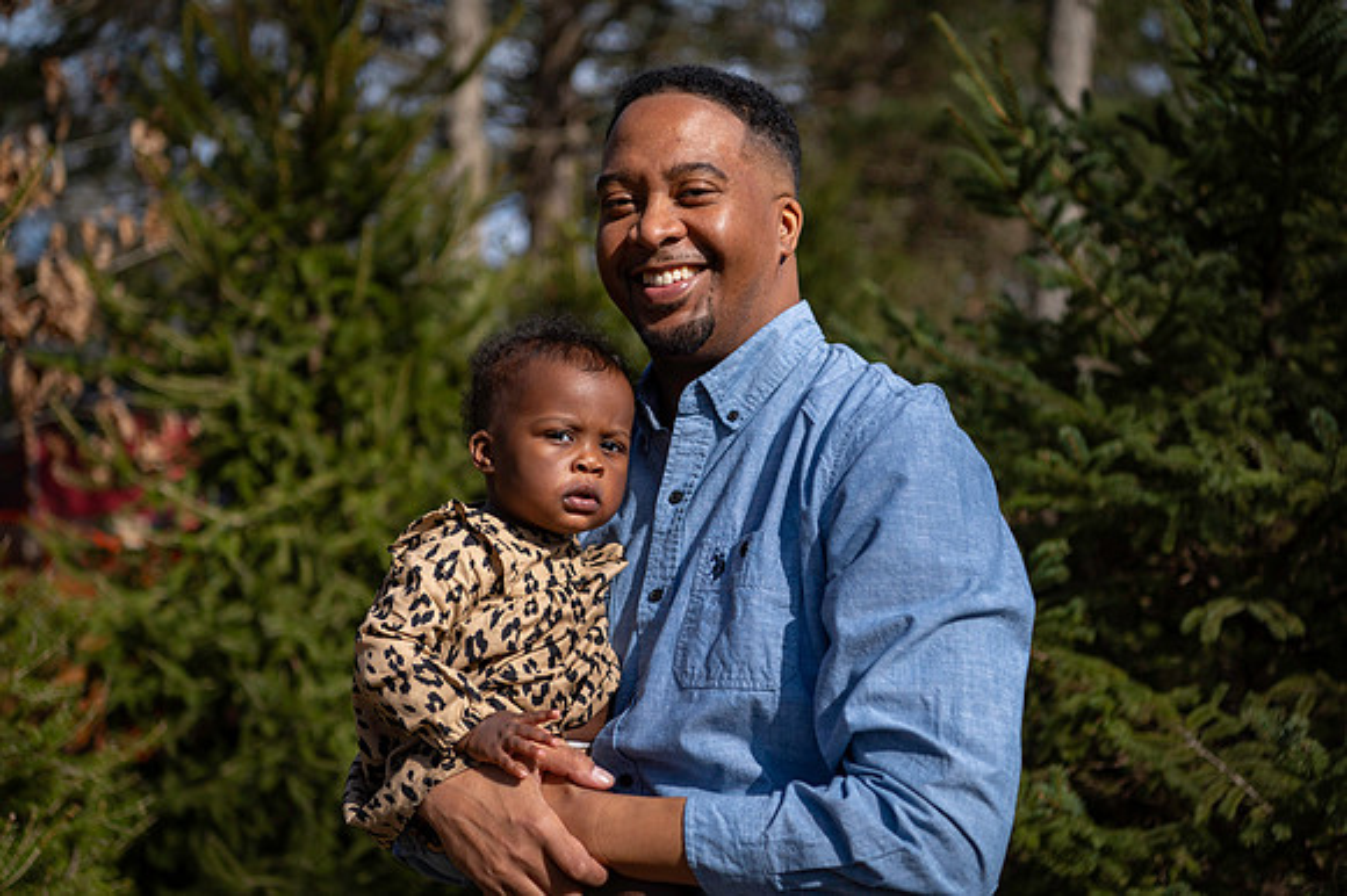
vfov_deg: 24.6
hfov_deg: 36.3
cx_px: 674
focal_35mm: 55
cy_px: 448
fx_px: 2057
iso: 400
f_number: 3.2
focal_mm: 55
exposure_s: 1/6400
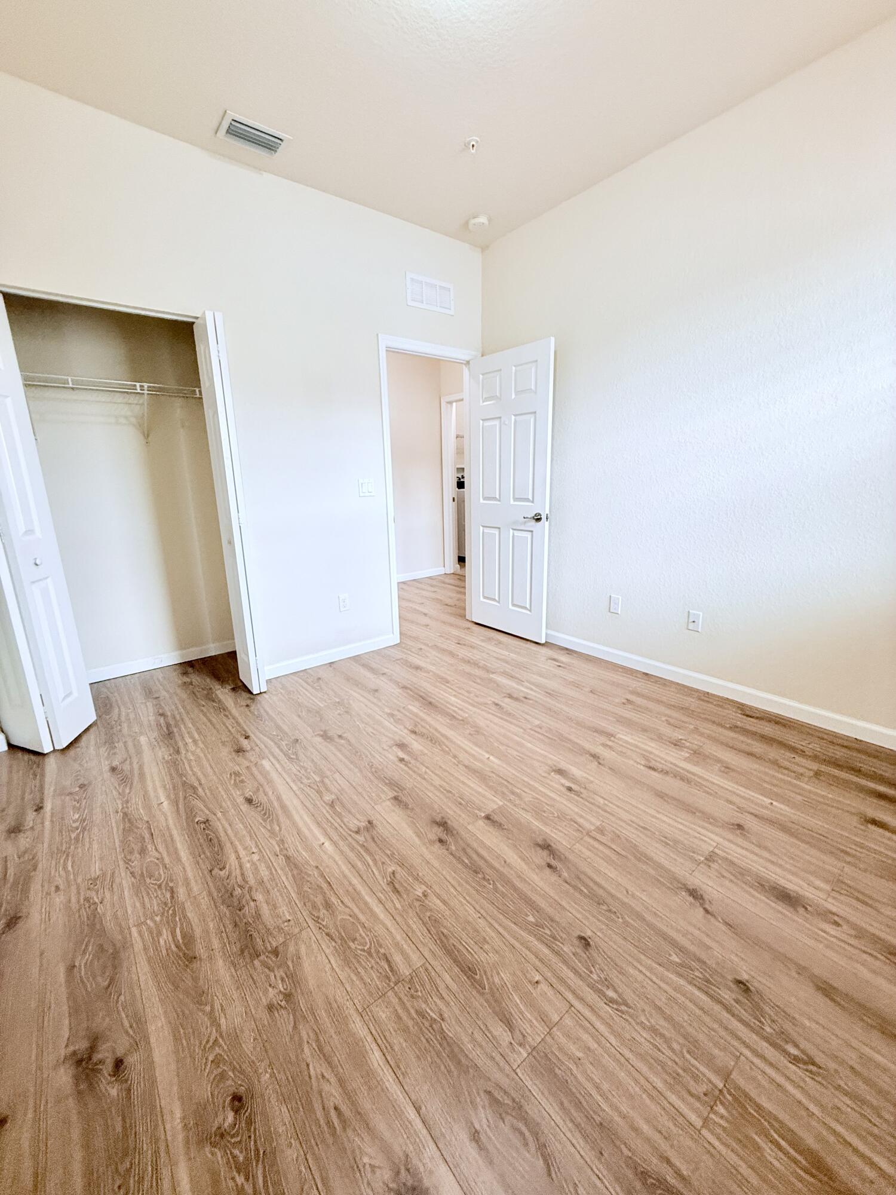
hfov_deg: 85.7
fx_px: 483
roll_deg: +0.9
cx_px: 448
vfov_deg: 102.1
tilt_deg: -14.5
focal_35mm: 14
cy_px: 598
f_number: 2.2
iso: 320
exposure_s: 1/120
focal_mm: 2.22
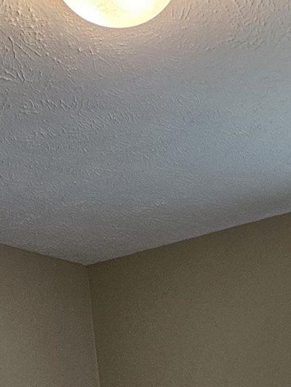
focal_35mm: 98
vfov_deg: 15.3
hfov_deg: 14.9
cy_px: 818
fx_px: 1098
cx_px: 282
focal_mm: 5.4
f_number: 1.8
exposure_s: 1/120
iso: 250
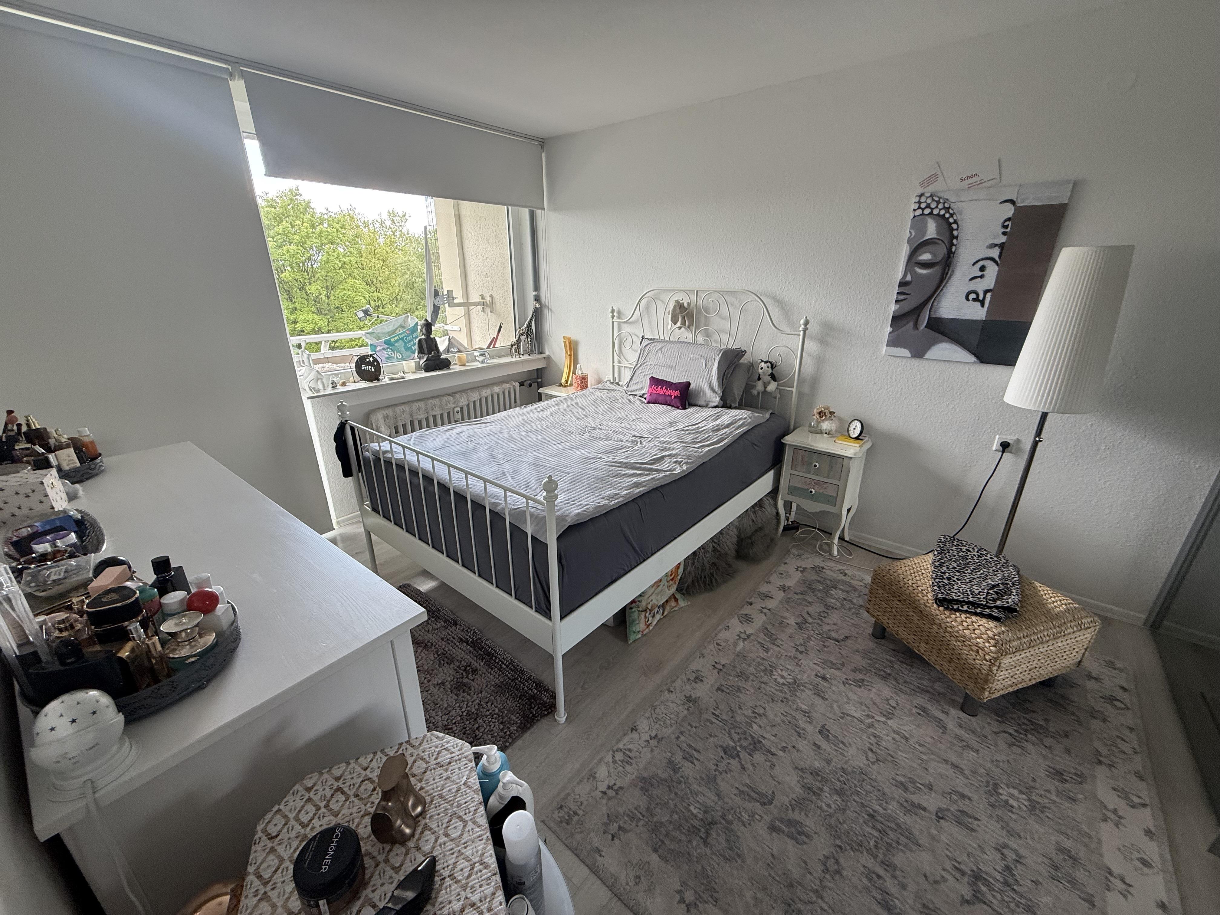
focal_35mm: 14
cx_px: 610
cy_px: 458
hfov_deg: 102.1
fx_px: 493
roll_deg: +0.4
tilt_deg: -20.6
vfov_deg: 85.7
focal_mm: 2.22
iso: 100
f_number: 2.2
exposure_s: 1/99
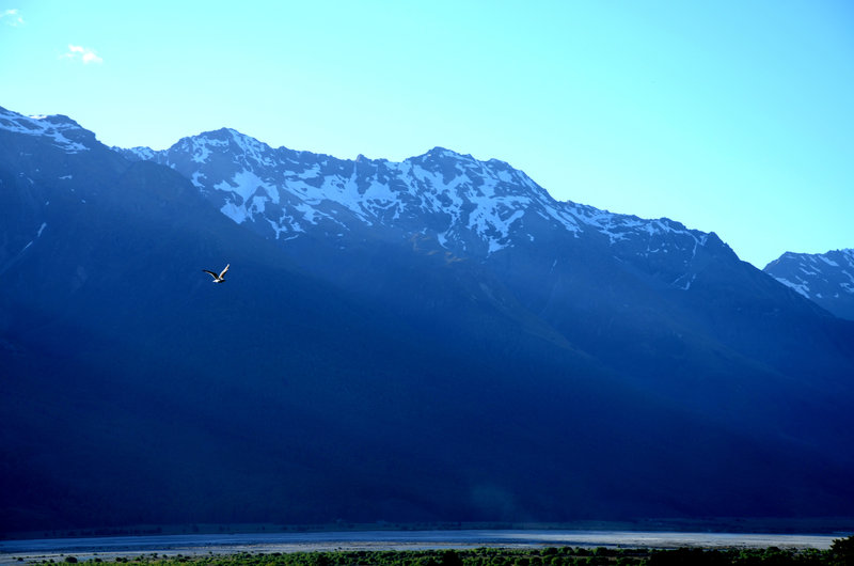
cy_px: 283
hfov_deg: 19.5
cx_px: 427
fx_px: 2486
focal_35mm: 105
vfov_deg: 13.0
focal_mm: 70
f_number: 5.3
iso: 100
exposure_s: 1/250
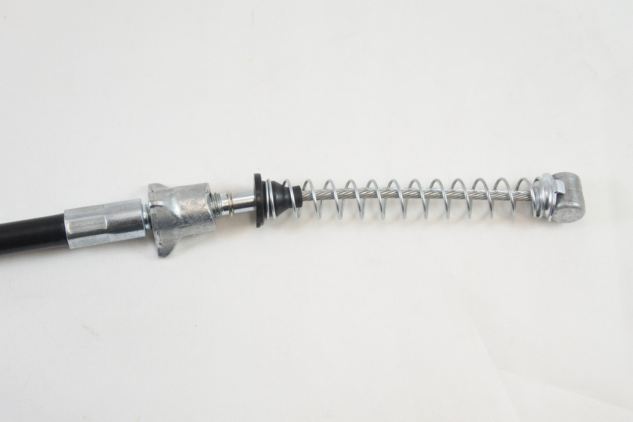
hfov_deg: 31.0
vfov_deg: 20.9
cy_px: 211
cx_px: 316
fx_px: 1143
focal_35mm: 65
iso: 640
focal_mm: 24.4
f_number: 5.3
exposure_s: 1/125
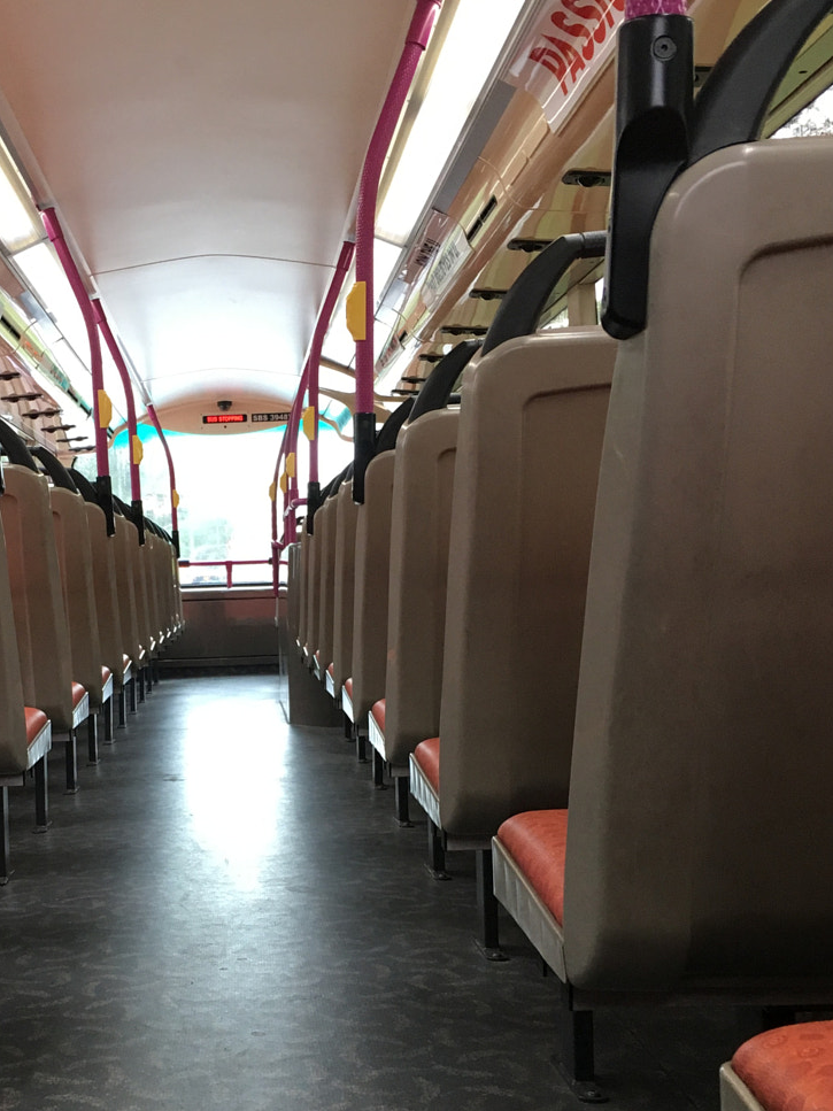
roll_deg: +0.7
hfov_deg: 29.8
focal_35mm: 48
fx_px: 1540
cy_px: 717
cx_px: 218
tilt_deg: -5.0
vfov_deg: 39.3
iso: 64
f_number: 2.2
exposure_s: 1/33
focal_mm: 4.15
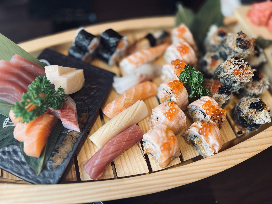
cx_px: 136
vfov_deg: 53.1
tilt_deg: -60.4
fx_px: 204
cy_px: 102
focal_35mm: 26
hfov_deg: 67.3
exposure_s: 1/50
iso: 125
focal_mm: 5.1
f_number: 1.6
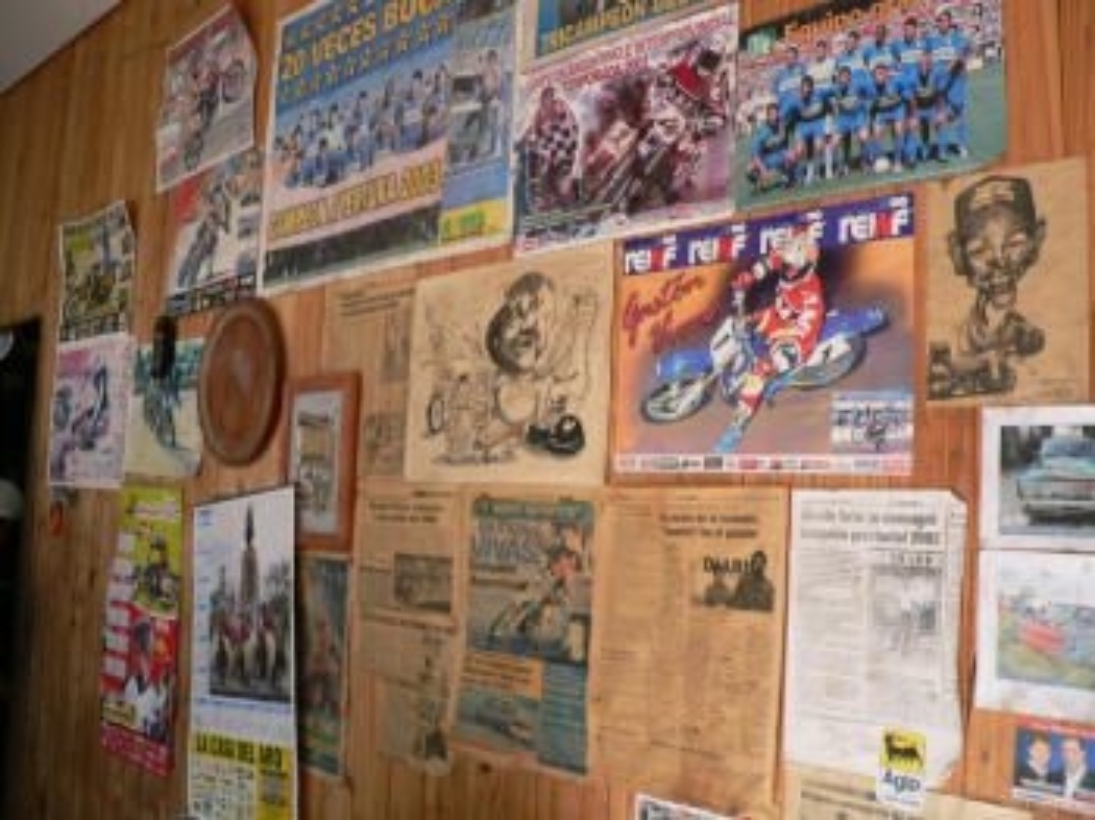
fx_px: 1138
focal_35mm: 36
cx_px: 548
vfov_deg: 39.6
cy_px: 410
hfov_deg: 51.4
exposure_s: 1/60
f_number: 2.8
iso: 100
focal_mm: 6
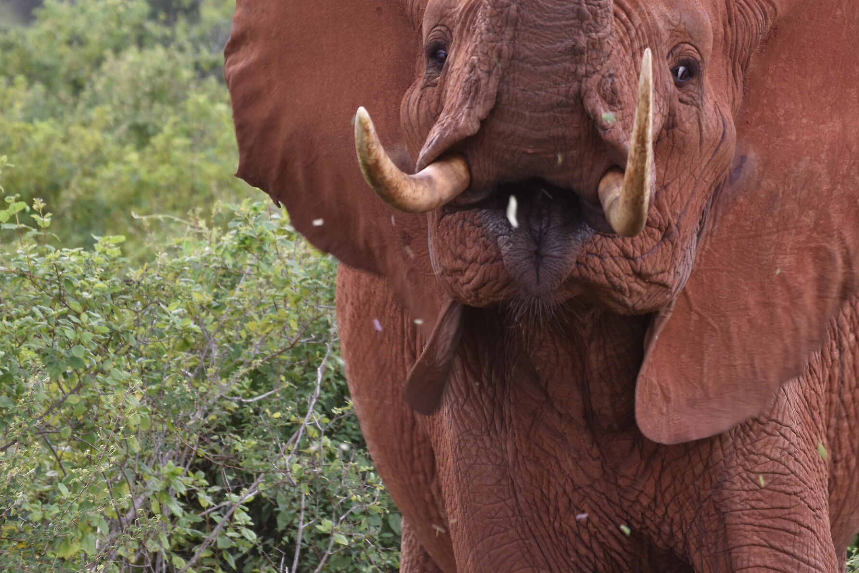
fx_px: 8869
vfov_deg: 3.7
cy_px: 259
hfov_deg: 5.5
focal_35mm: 372
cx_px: 553
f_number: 6.7
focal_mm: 185
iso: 320
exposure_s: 1/90
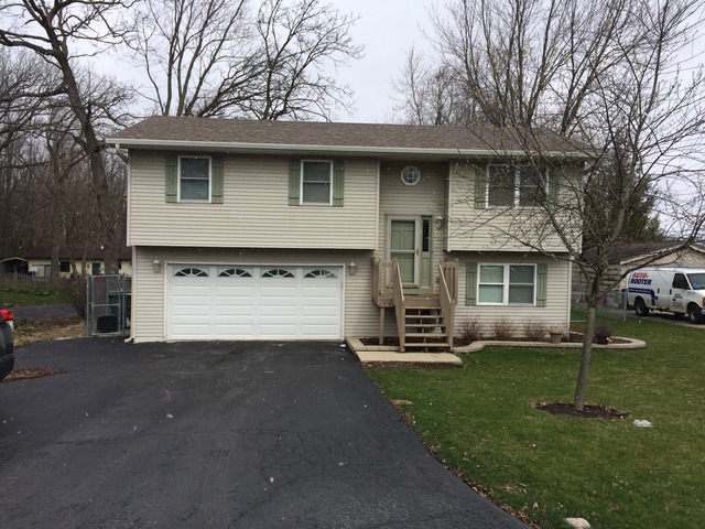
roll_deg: -0.5
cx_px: 352
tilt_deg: -4.2
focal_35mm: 29
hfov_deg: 61.7
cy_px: 264
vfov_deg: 48.2
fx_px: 591
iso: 32
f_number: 2.2
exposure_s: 1/1786
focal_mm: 4.15
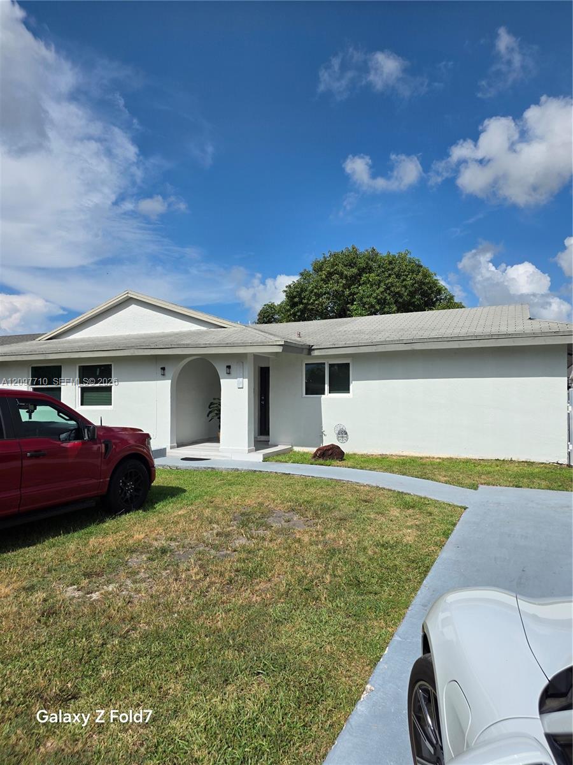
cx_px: 286
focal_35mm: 23
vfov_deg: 73.9
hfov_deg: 58.9
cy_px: 382
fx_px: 508
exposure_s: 1/7944
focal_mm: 6.25
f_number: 1.7
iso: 50
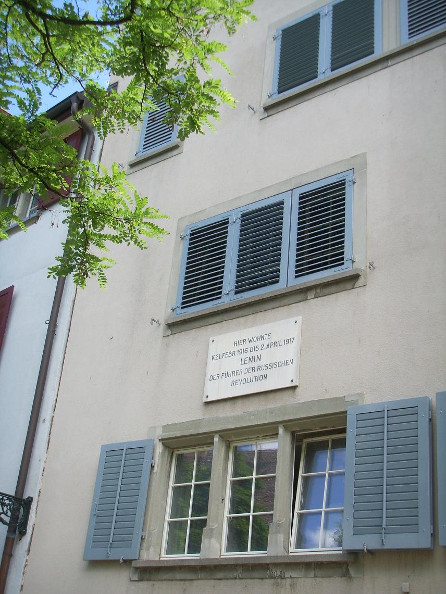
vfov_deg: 42.1
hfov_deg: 32.2
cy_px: 297
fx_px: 773
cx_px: 223
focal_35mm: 45
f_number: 3.7
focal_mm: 7.7
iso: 50
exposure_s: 1/180
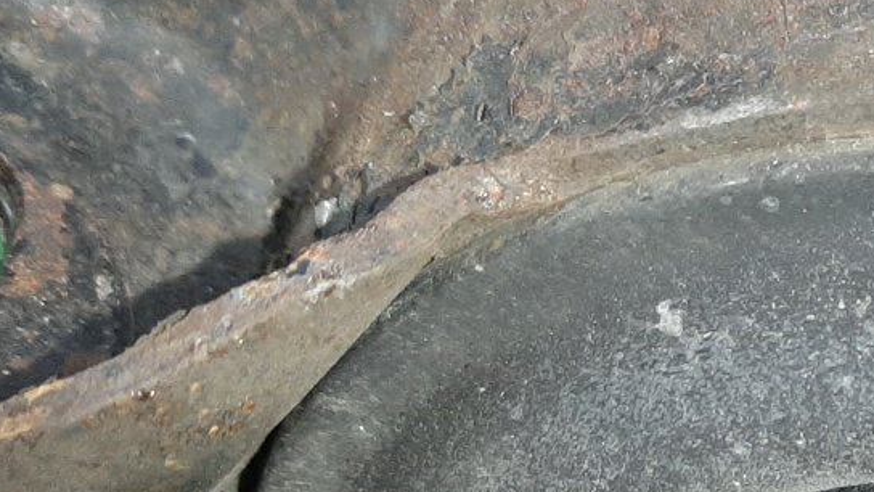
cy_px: 601
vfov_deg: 15.5
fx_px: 1738
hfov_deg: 25.1
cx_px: 1076
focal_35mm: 75
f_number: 1.7
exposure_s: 1/50
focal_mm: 3.93
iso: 154
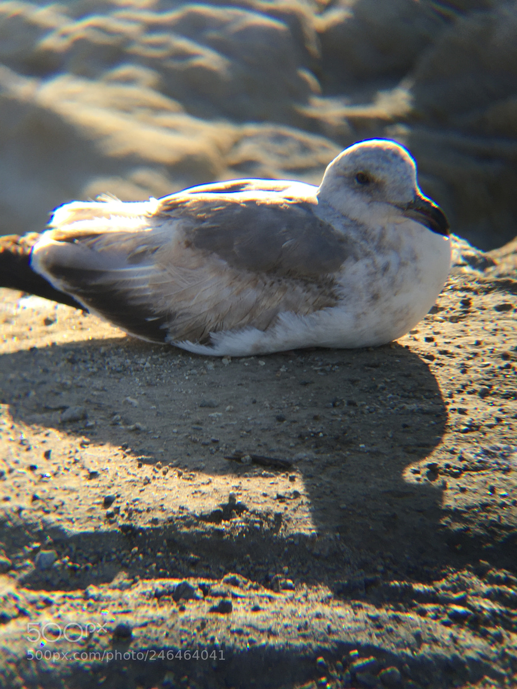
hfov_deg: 48.2
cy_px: 344
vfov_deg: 61.7
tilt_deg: -14.6
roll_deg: +0.5
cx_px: 258
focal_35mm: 29
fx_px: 577
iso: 32
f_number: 2.2
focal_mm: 4.15
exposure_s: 1/316
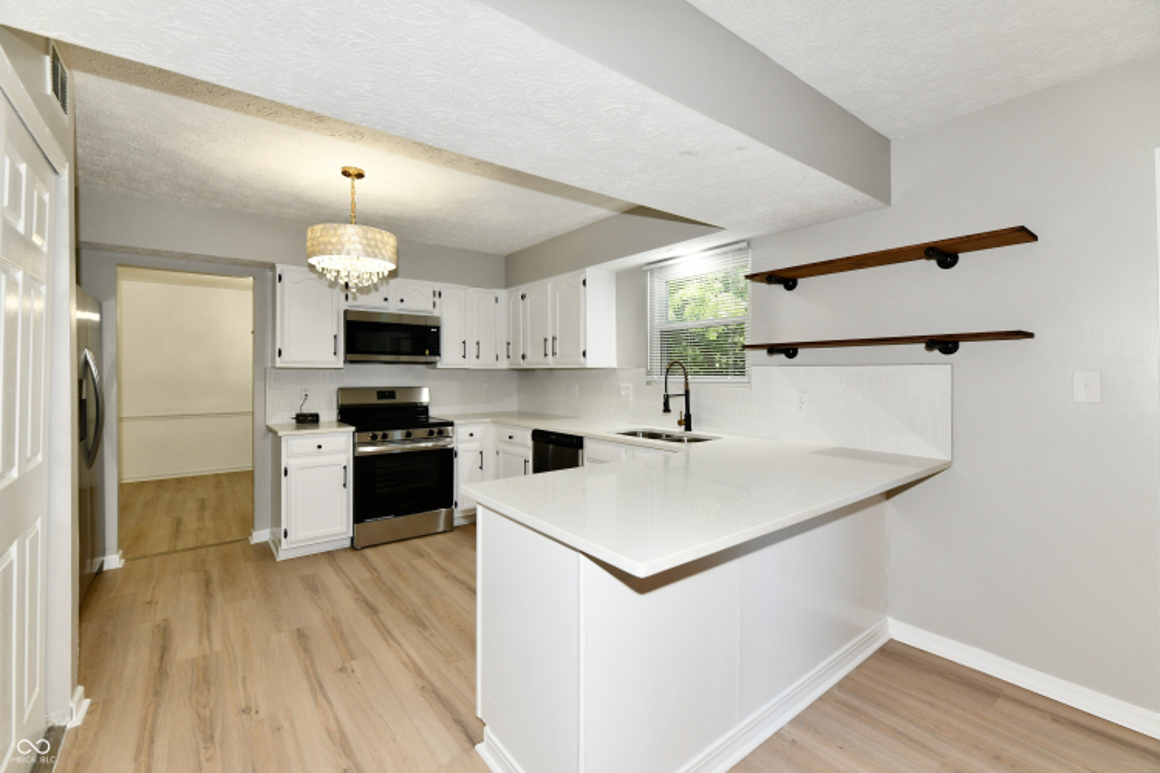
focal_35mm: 15
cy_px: 386
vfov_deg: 77.3
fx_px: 483
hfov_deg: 100.4
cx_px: 580
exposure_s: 1/60
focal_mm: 15
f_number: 6.3
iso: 640
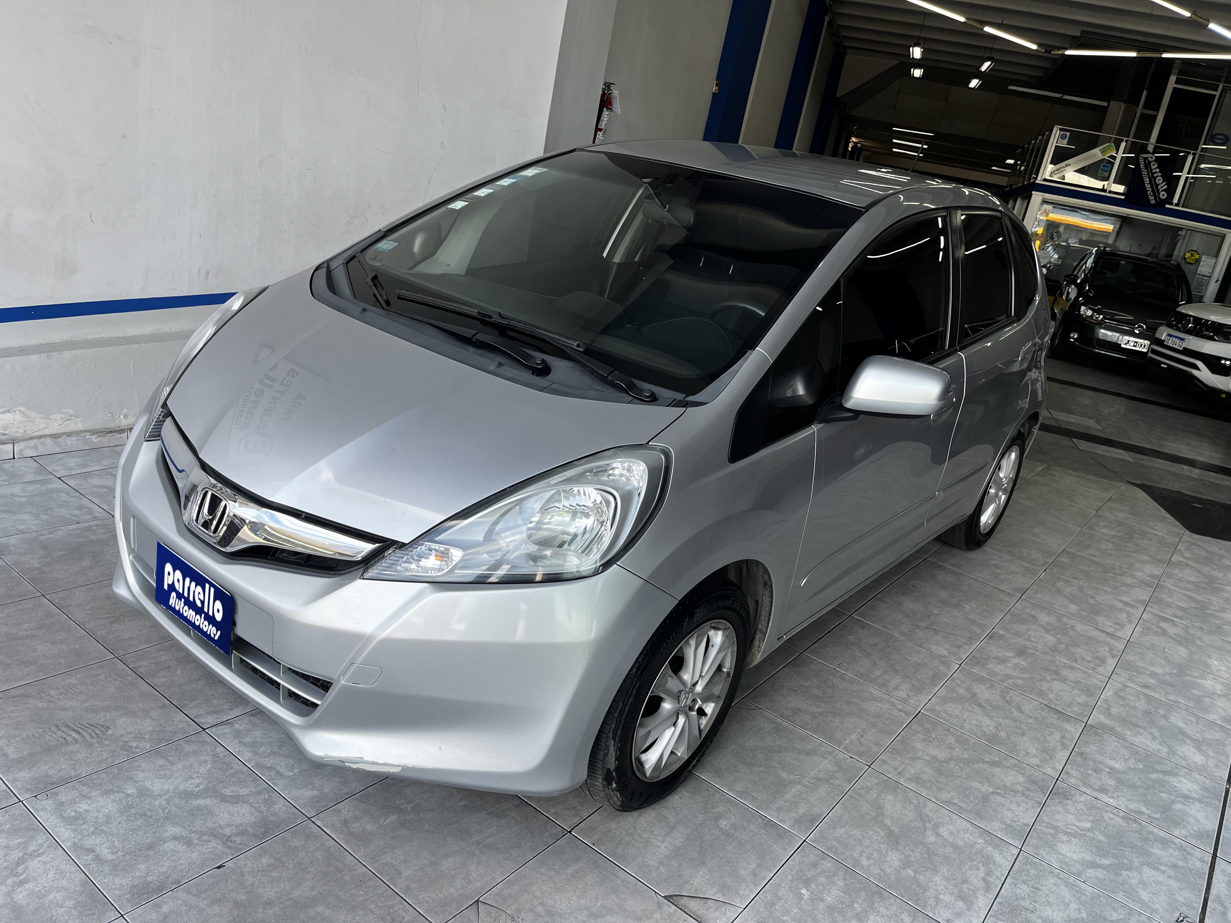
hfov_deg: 67.3
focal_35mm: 26
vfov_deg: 53.1
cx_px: 616
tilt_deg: -17.6
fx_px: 925
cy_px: 462
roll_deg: -11.3
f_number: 1.6
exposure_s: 1/192
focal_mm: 5.1
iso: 40
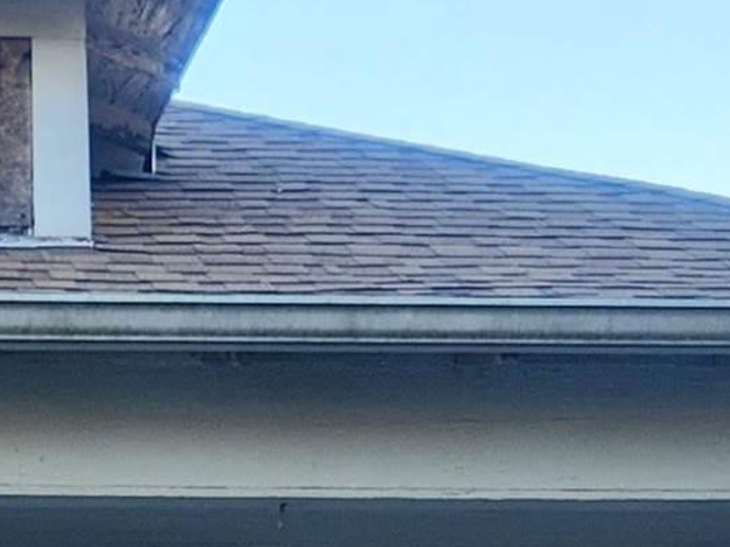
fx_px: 2783
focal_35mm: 132
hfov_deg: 14.2
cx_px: -299
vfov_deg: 10.7
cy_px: 867
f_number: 1.8
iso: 20
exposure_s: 1/312
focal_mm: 5.4
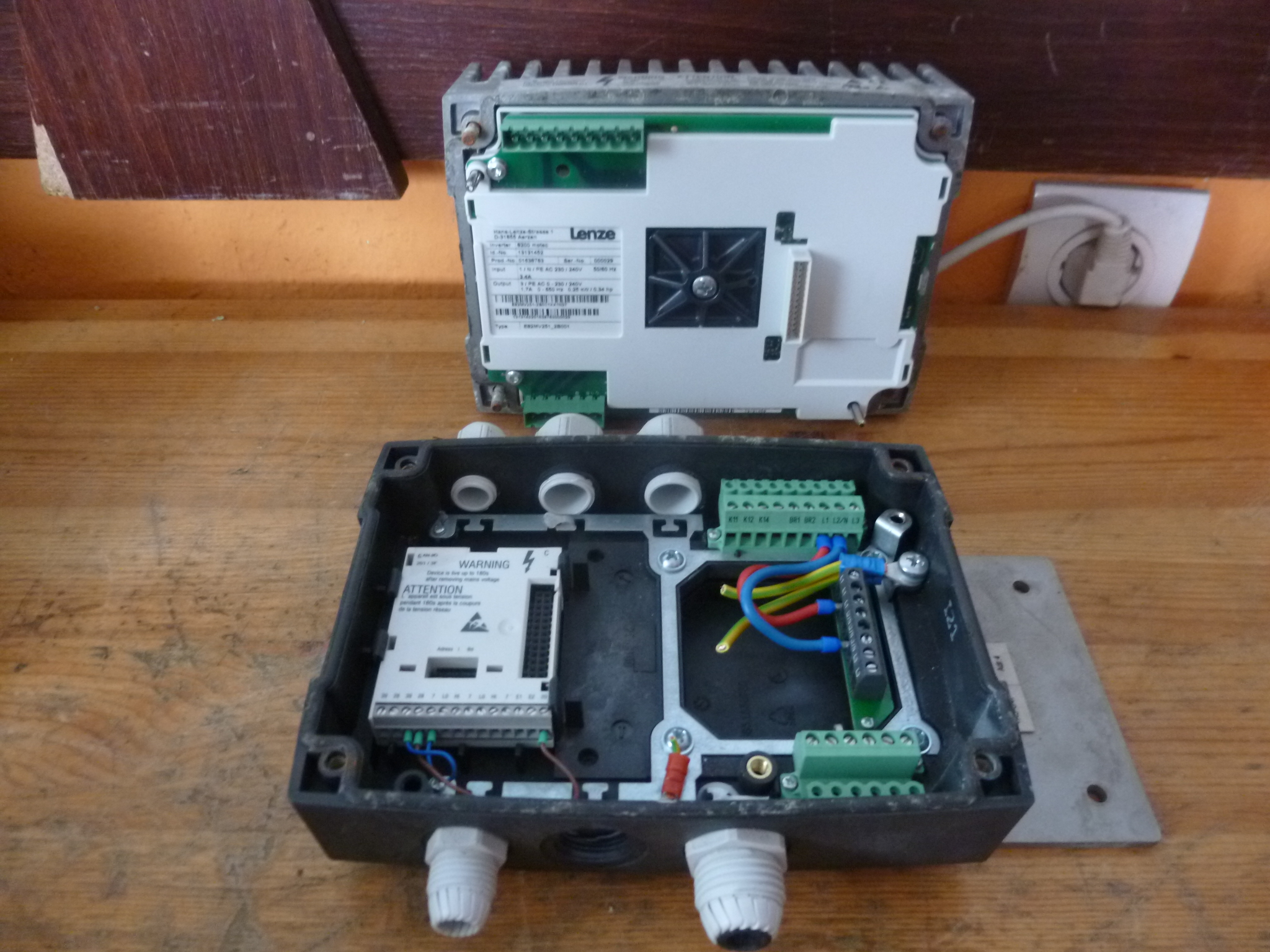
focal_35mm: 25
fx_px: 917
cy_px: 476
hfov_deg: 69.4
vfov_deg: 54.9
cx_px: 635
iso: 400
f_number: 3.1
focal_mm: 4.5
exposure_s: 1/8
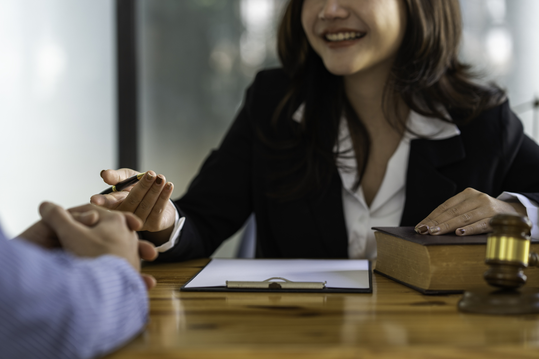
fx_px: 1273
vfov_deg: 16.1
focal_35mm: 85
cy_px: 180
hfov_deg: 23.9
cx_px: 270
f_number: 2.2
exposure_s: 1/125
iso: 125
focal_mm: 85
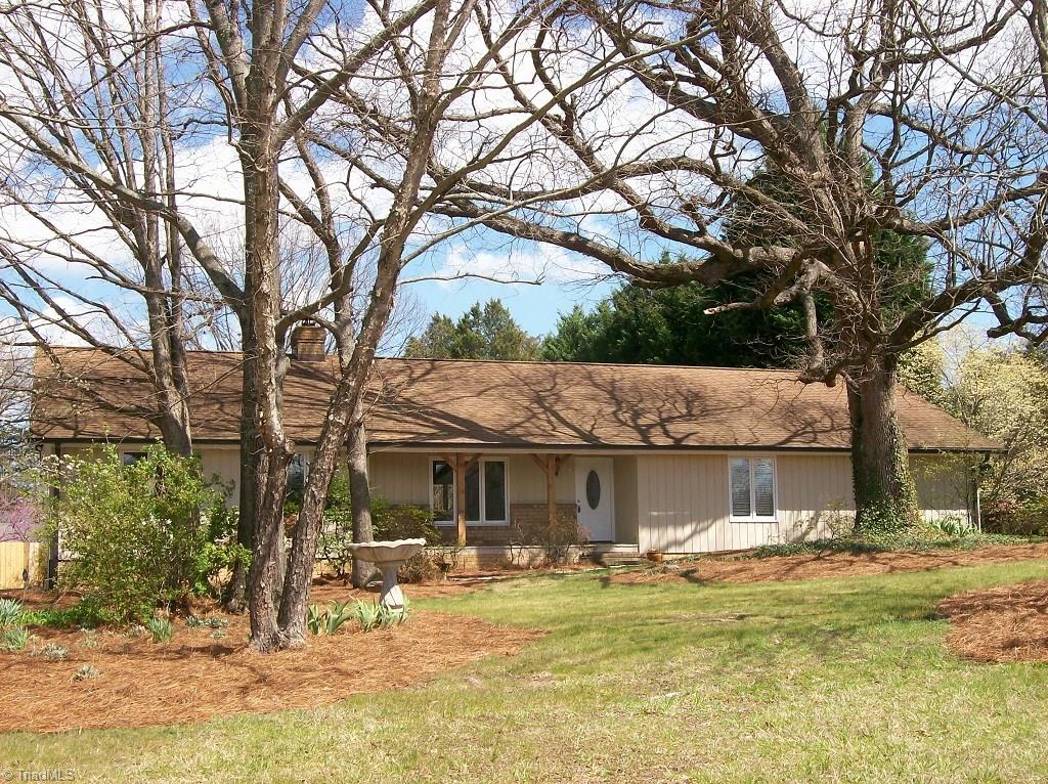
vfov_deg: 32.1
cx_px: 524
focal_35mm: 45
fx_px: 1361
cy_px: 392
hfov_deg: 42.1
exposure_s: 1/301
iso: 80
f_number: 5.4
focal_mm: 7.6
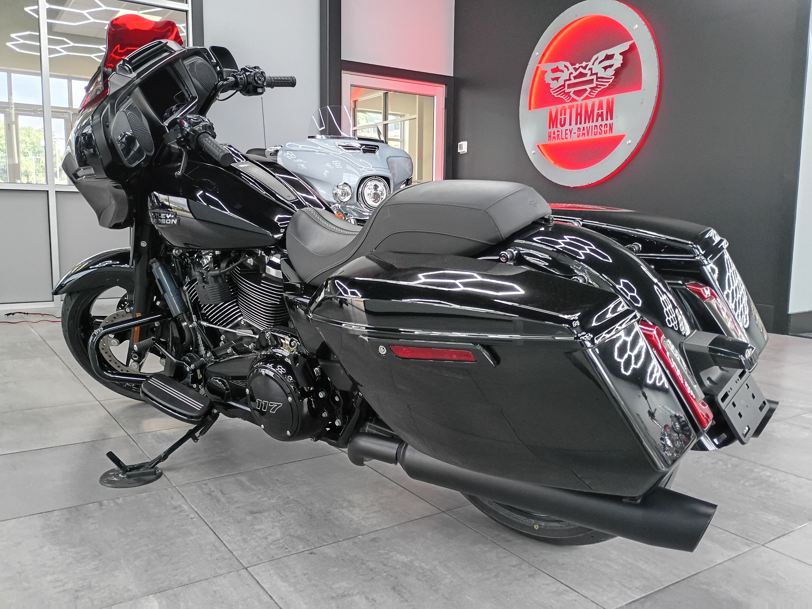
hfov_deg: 61.7
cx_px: 406
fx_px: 680
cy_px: 304
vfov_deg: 48.2
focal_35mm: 29
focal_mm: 4.27
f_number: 1.8
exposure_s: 1/60
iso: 779
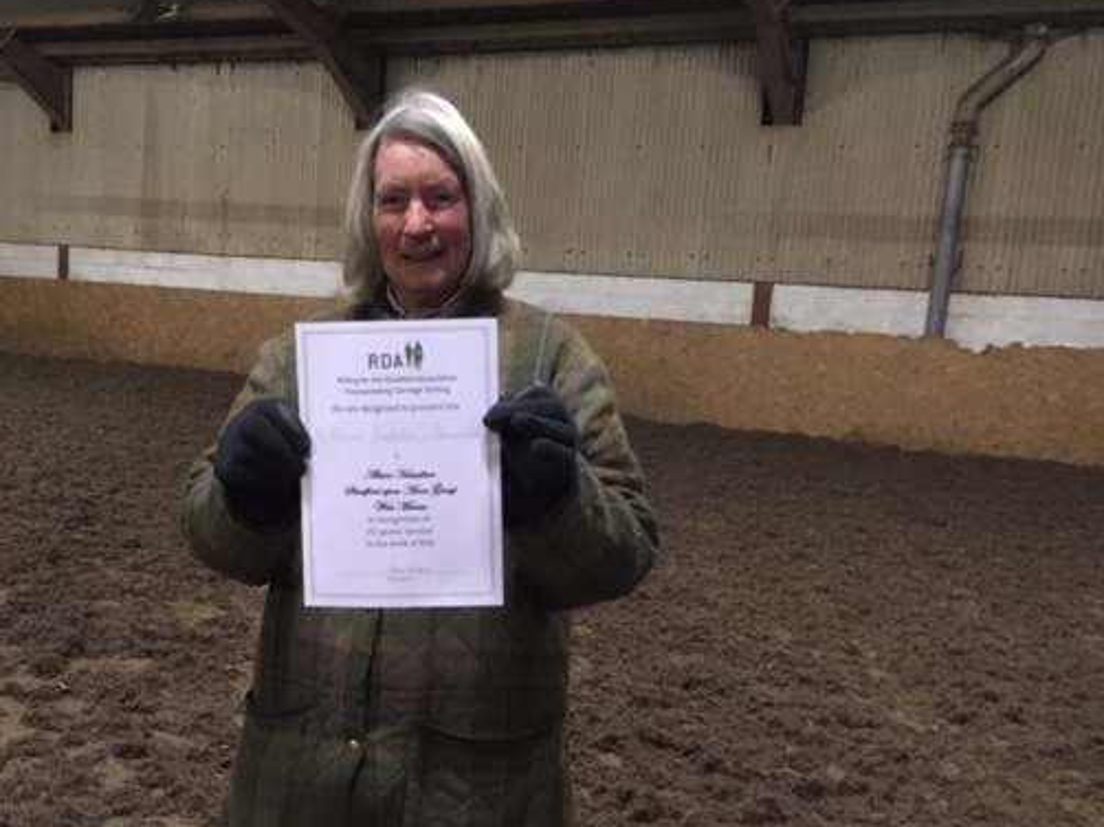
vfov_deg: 38.6
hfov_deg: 49.8
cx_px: 440
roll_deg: -2.4
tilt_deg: -9.1
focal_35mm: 37
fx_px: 1179
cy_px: 462
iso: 640
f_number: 2.2
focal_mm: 4.15
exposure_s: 1/17
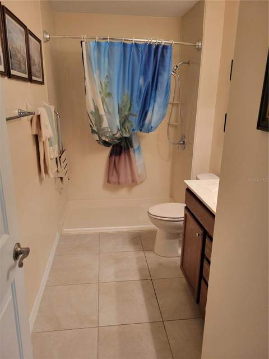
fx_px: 269
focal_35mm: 26
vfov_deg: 67.3
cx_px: 134
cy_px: 180
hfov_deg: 53.1
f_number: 1.8
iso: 200
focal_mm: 5.4
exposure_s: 1/40
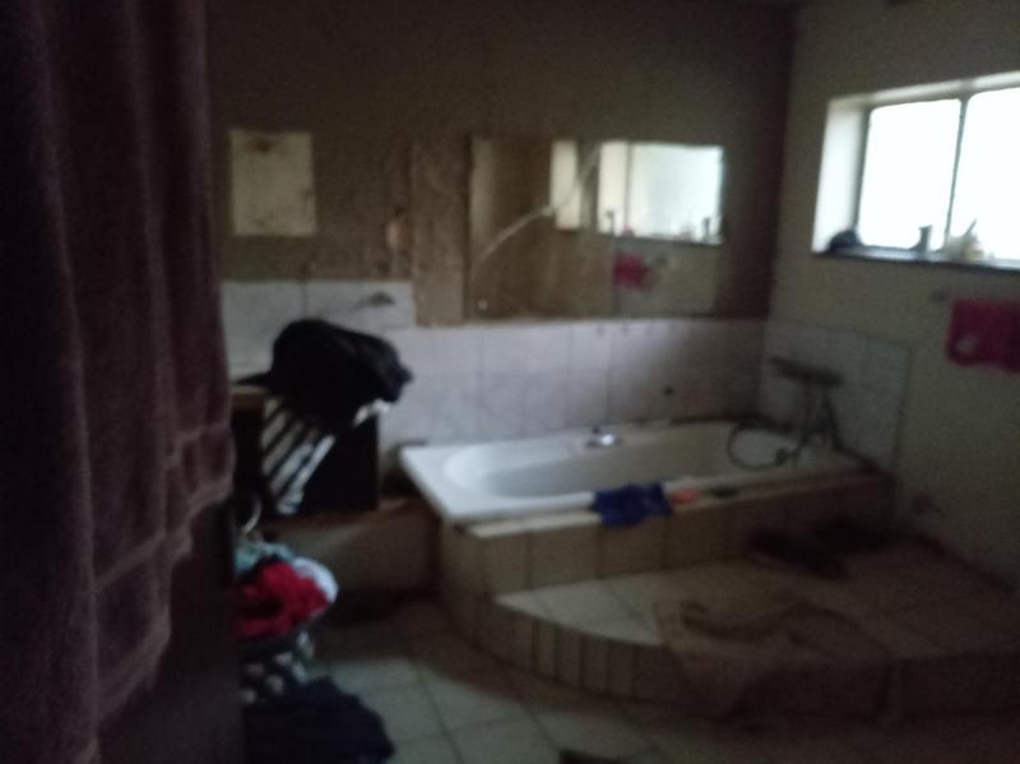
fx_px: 736
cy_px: 382
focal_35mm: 25
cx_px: 510
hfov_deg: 69.4
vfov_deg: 54.8
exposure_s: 1/12.5
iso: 4738
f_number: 1.8
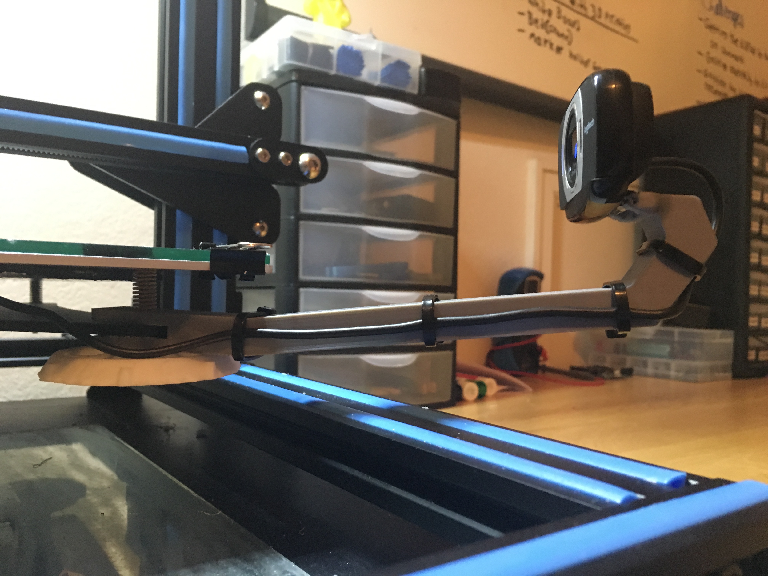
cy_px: 288
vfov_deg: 48.2
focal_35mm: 29
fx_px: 643
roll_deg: -2.2
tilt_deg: +0.8
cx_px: 384
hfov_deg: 61.7
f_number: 2.2
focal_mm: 4.15
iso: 500
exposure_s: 1/15
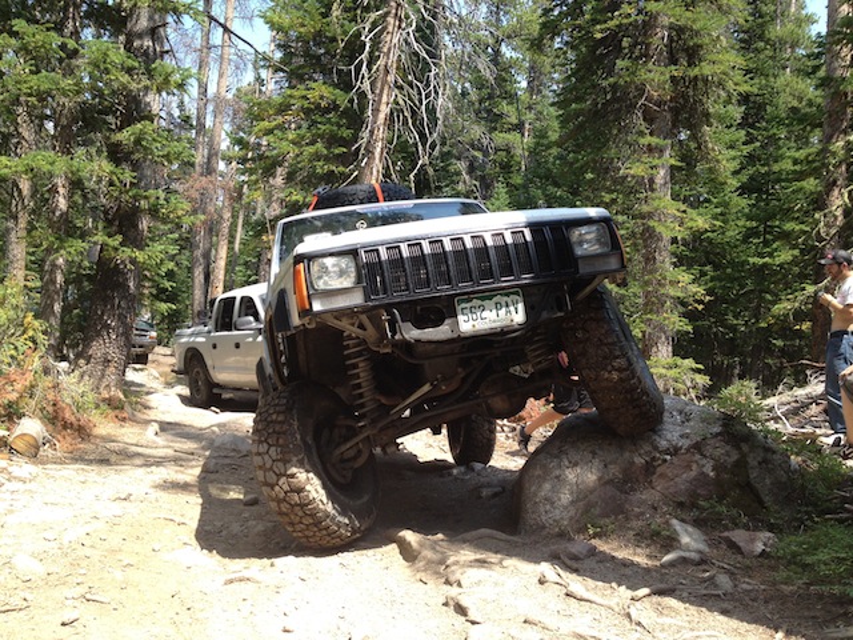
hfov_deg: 52.6
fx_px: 862
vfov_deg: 40.7
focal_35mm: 35
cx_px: 426
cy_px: 320
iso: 80
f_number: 2.4
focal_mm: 4.28
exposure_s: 1/665
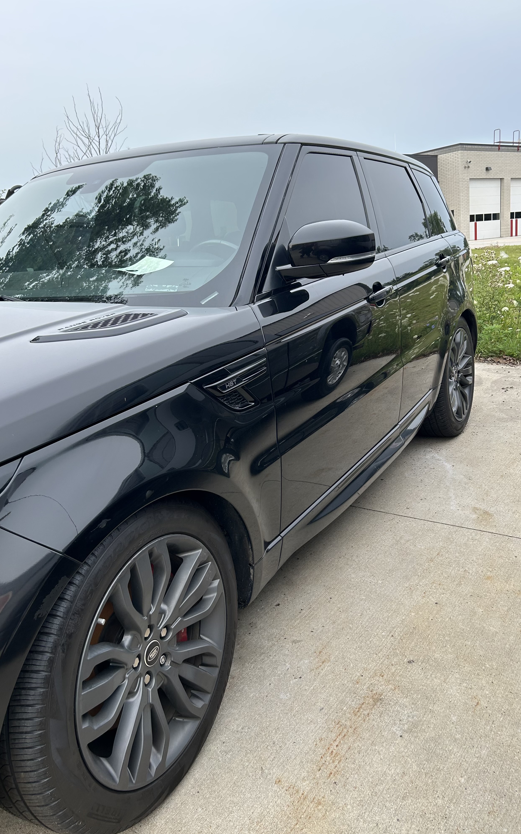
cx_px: 280
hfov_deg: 44.5
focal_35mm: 28
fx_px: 636
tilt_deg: -15.0
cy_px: 416
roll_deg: +5.3
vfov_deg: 66.5
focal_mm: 5.7
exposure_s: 1/1038
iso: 50
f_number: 1.5
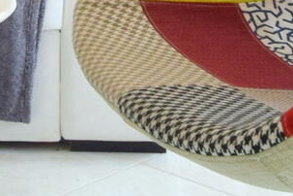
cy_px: -235
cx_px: -52
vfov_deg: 10.3
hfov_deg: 16.5
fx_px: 968
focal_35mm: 119
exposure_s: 1/125
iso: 400
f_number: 5.6
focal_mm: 10
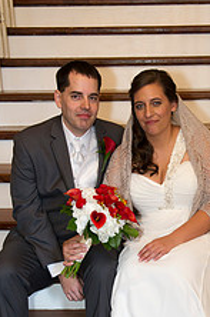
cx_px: 151
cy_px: 268
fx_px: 642
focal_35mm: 73
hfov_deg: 18.5
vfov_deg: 27.0
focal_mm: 36
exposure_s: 1/100
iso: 800
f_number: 5
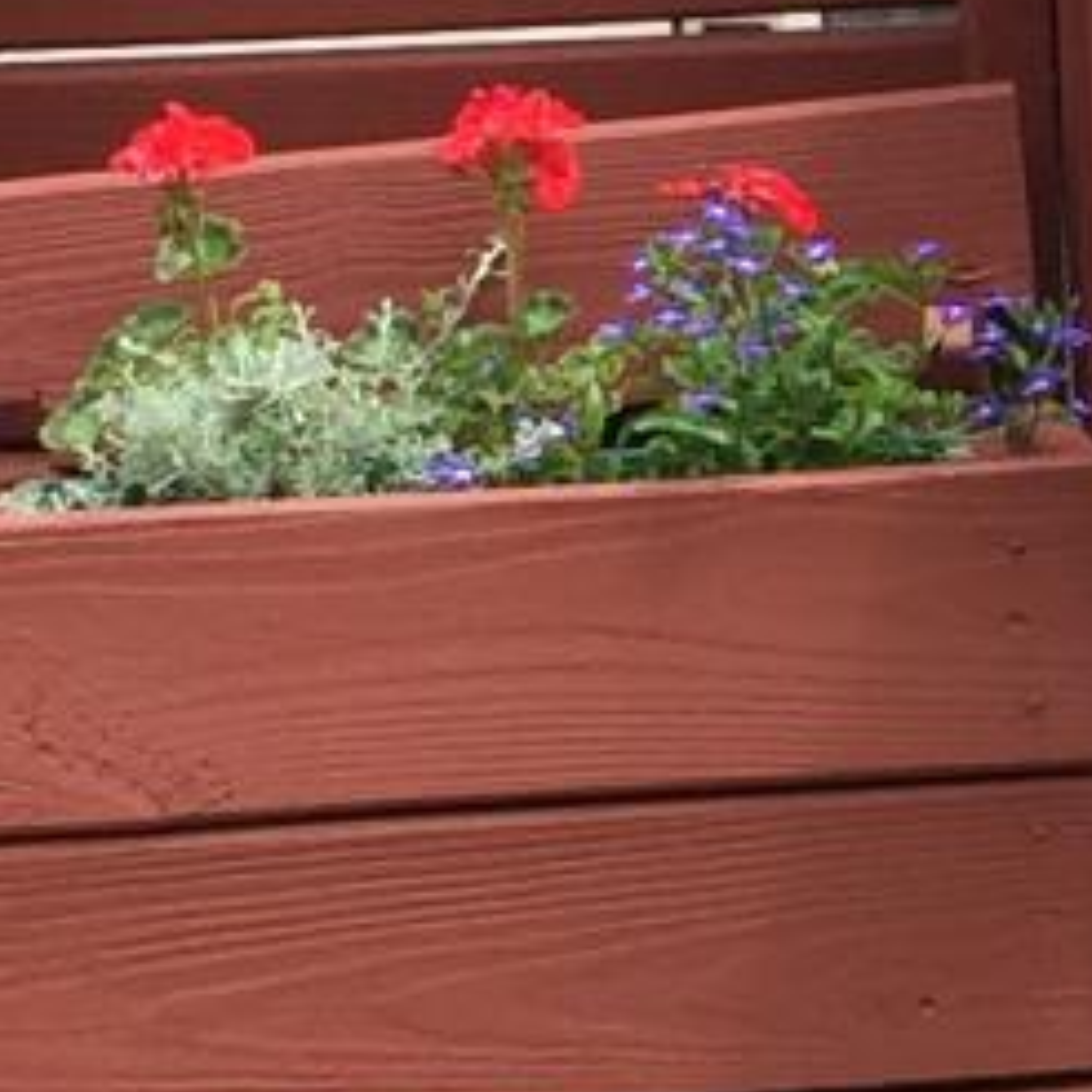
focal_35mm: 208
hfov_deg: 8.2
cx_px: 1833
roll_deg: +2.1
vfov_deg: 8.4
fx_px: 7424
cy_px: 462
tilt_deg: -6.4
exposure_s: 1/879
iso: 32
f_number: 2.2
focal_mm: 4.15
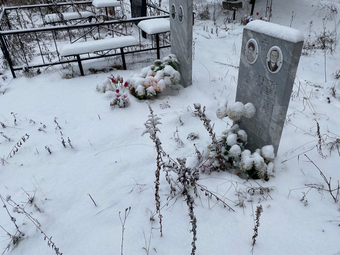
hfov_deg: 67.3
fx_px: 255
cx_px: 170
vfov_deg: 53.1
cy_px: 128
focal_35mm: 26
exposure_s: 1/412
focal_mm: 4.25
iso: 32
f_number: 1.8
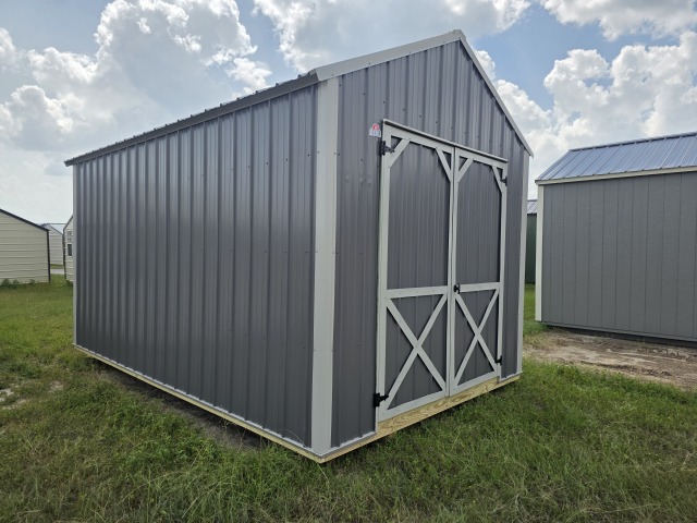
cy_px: 262
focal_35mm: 23
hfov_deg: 73.9
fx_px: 463
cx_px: 348
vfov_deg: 58.9
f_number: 1.7
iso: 80
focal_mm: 6.3
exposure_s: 1/5958
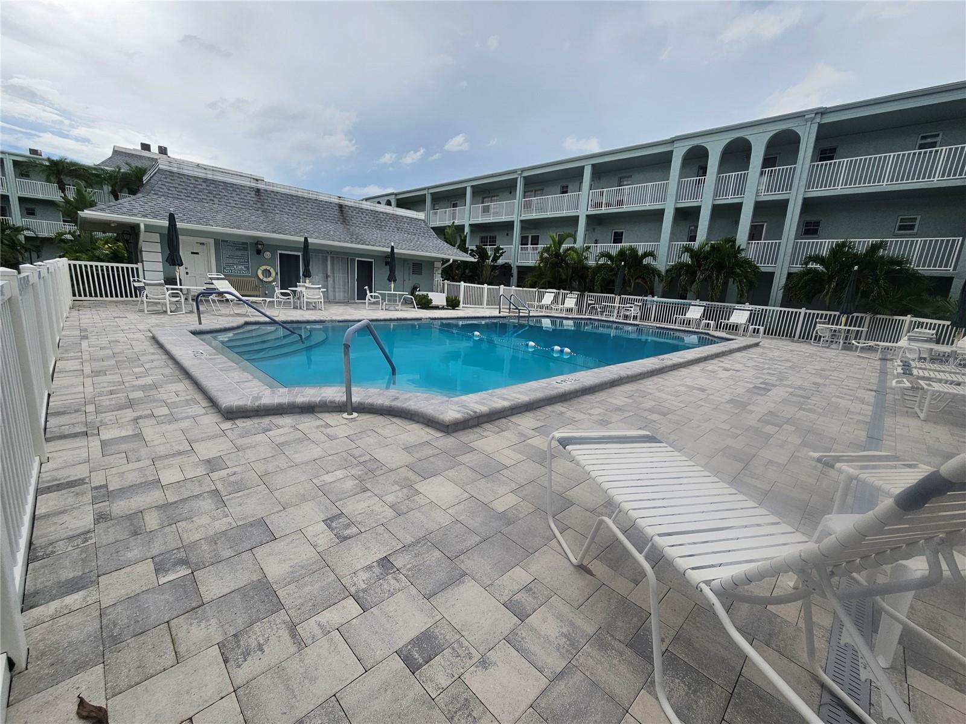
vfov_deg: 89.9
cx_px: 483
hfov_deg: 106.2
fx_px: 363
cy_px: 362
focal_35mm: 13
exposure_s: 1/709
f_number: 2.2
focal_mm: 2.2
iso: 50
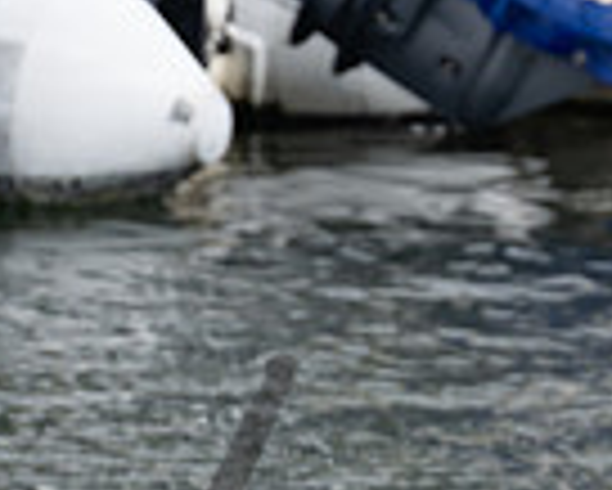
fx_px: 8719
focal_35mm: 481
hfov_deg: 4.0
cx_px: 342
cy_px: 865
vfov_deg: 3.2
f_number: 6.3
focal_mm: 120
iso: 160
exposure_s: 1/500
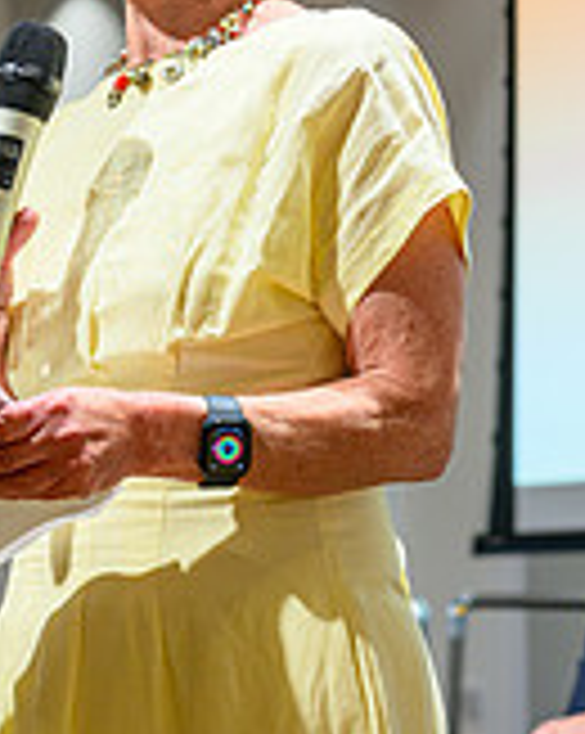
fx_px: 2580
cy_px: 241
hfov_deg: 12.9
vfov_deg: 16.1
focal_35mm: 119
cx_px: 459
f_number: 2.8
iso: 200
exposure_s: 1/100
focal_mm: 35
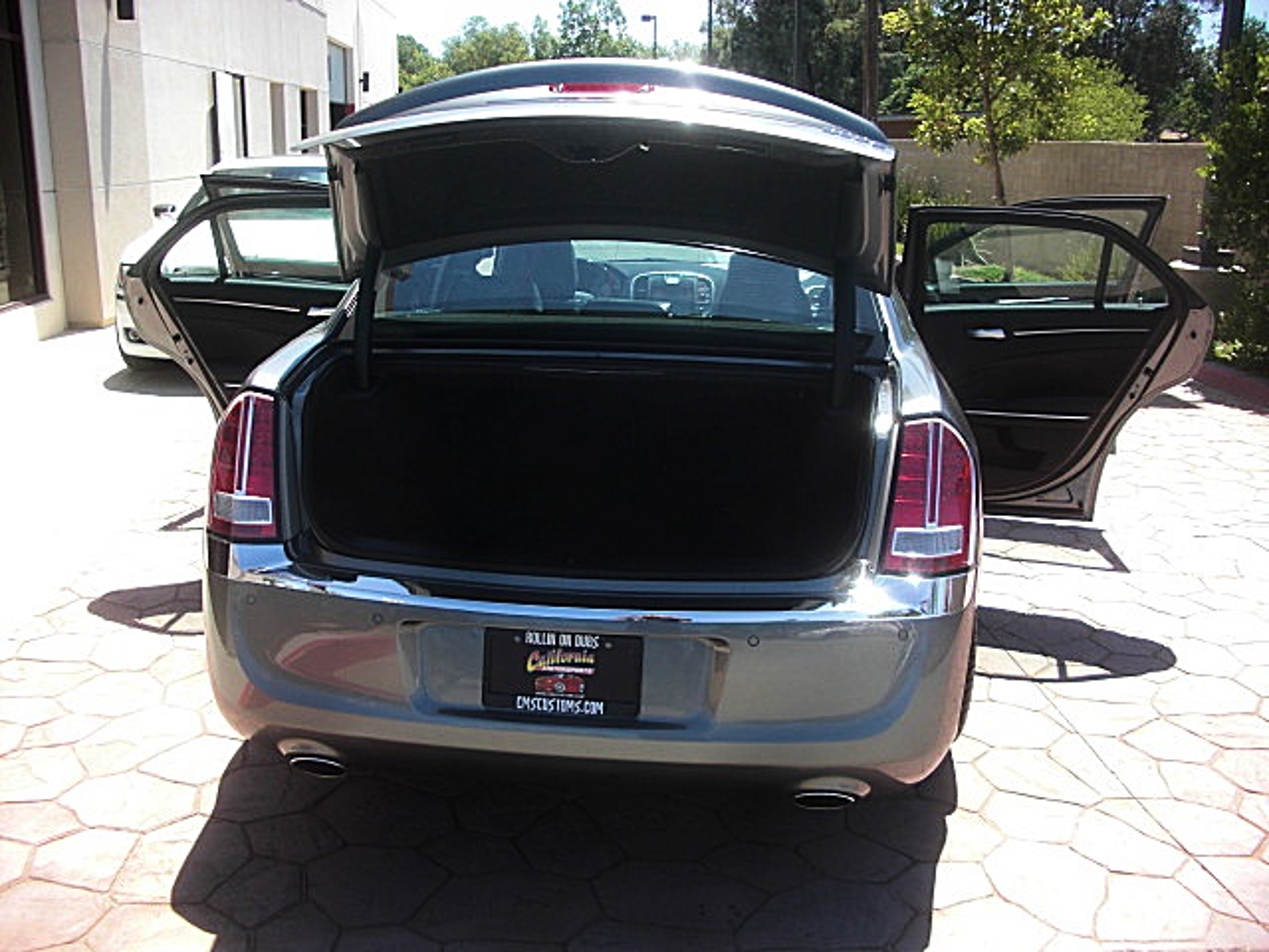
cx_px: 634
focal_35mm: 36
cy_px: 476
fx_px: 1320
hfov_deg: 51.4
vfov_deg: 39.7
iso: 50
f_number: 2.8
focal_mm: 6.3
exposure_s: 1/320
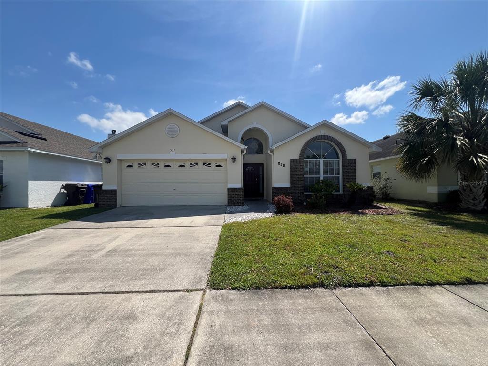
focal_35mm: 13
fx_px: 183
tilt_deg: +1.3
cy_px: 183
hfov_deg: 106.2
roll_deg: +0.7
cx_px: 244
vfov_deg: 89.9
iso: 32
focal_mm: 1.57
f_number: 1.8
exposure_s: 1/1876
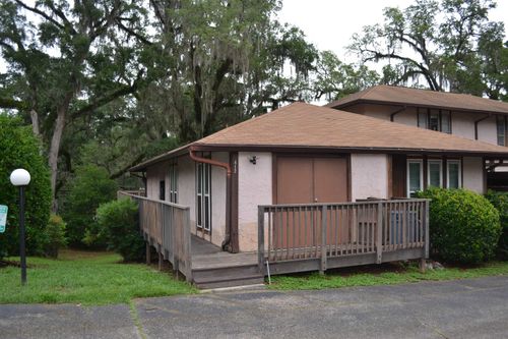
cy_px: 170
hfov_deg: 67.4
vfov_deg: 47.9
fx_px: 381
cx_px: 254
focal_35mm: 27
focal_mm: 18
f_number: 4
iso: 100
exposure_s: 1/200
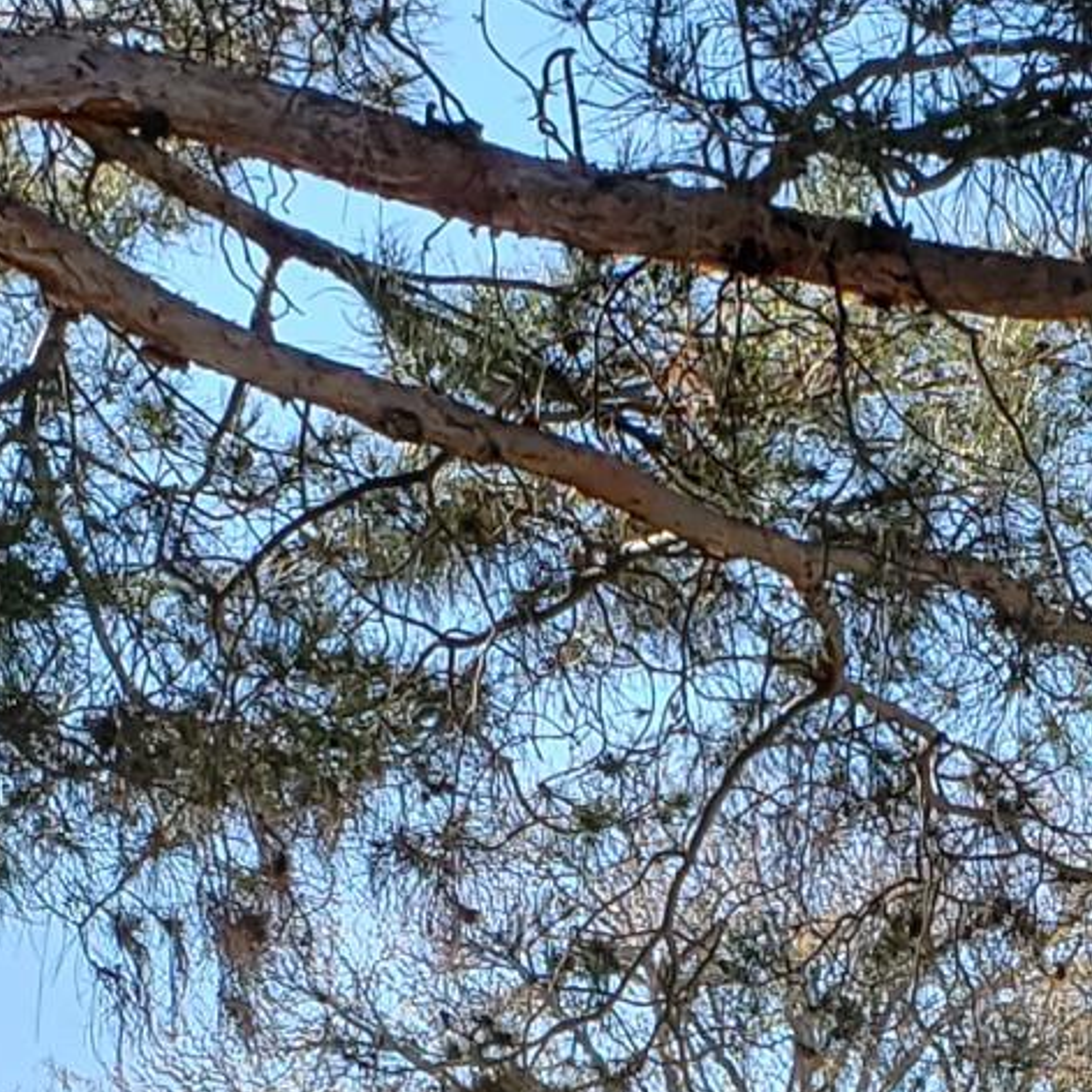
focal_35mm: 146
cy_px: 2184
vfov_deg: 10.9
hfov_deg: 11.9
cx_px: 1011
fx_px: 5211
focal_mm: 4.3
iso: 50
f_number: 2.4
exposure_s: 1/681
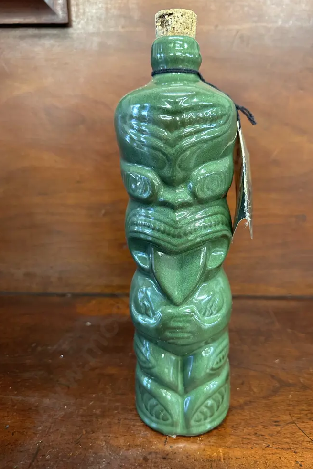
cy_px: 236
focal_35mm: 26
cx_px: 178
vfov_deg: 69.4
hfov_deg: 49.4
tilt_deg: -14.4
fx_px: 339
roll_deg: -0.4
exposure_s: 1/50
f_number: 1.78
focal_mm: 6.86
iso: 400
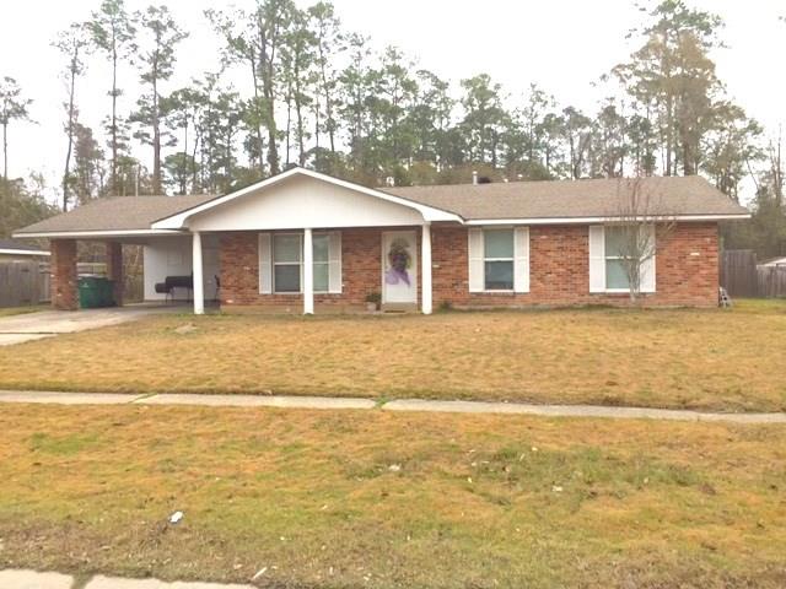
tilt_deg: -0.6
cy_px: 294
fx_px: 658
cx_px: 393
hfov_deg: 61.7
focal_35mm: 29
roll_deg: -0.1
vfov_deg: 48.2
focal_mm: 4.15
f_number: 2.2
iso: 32
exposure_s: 1/670
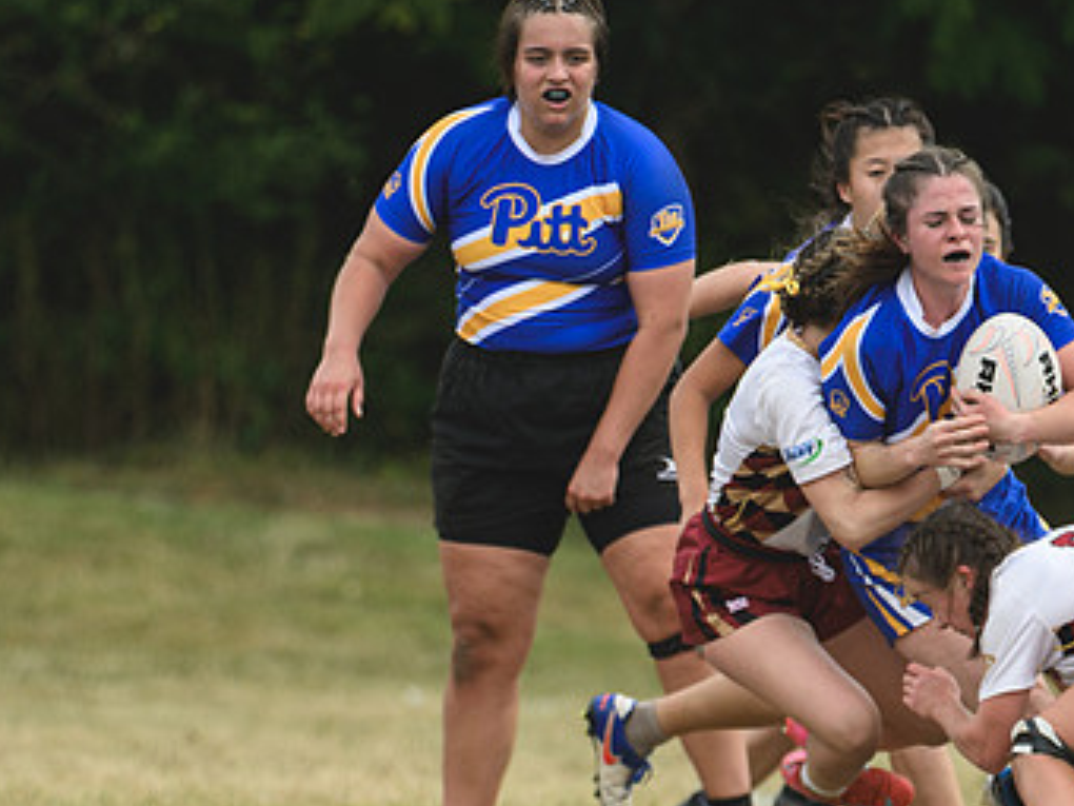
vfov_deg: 1.2
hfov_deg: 1.6
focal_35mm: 1230
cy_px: 566
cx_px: 569
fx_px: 38162
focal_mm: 500
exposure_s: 1/1000
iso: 400
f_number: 6.3
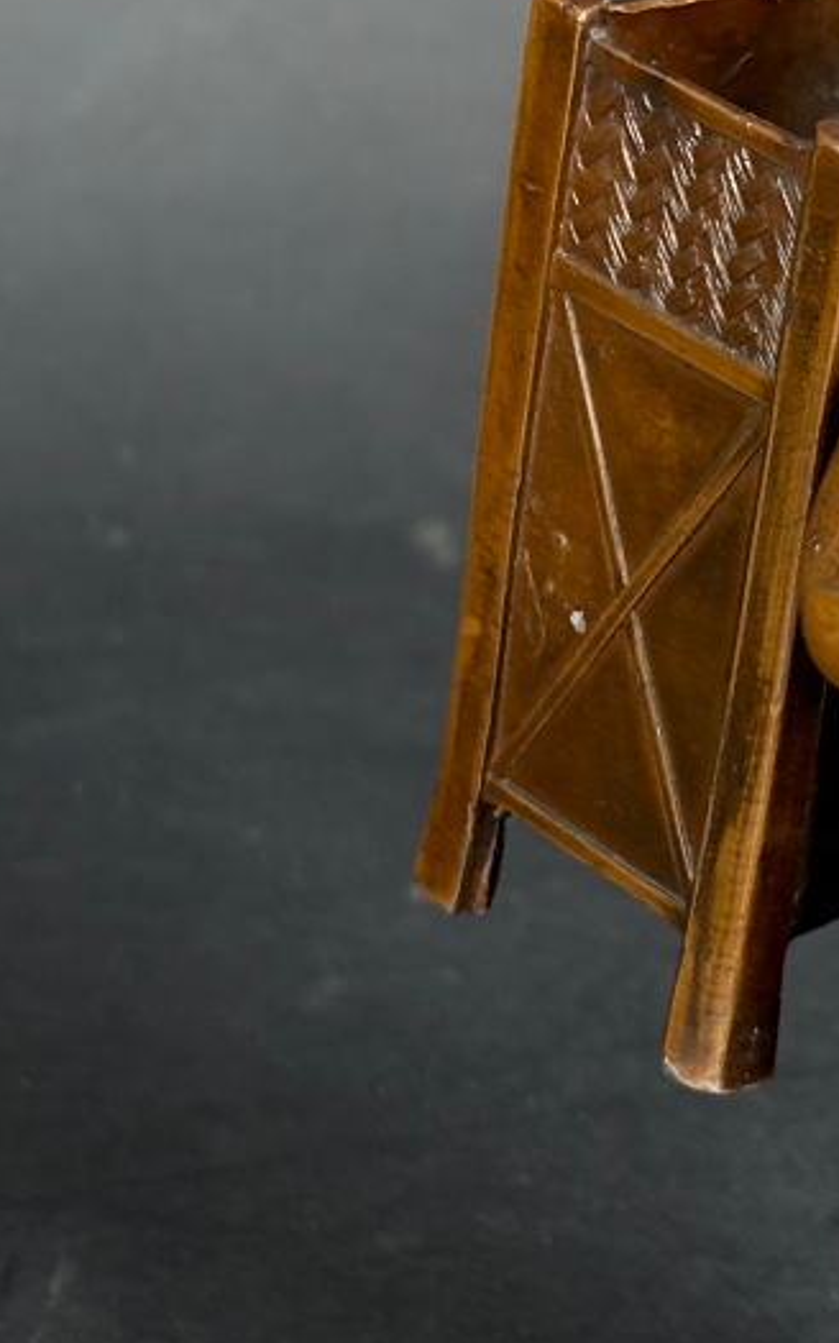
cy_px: 826
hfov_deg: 10.1
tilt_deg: -23.0
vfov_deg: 16.6
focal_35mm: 126
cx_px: 1207
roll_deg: -0.8
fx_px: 4611
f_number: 1.6
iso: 160
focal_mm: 5.96
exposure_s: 1/60
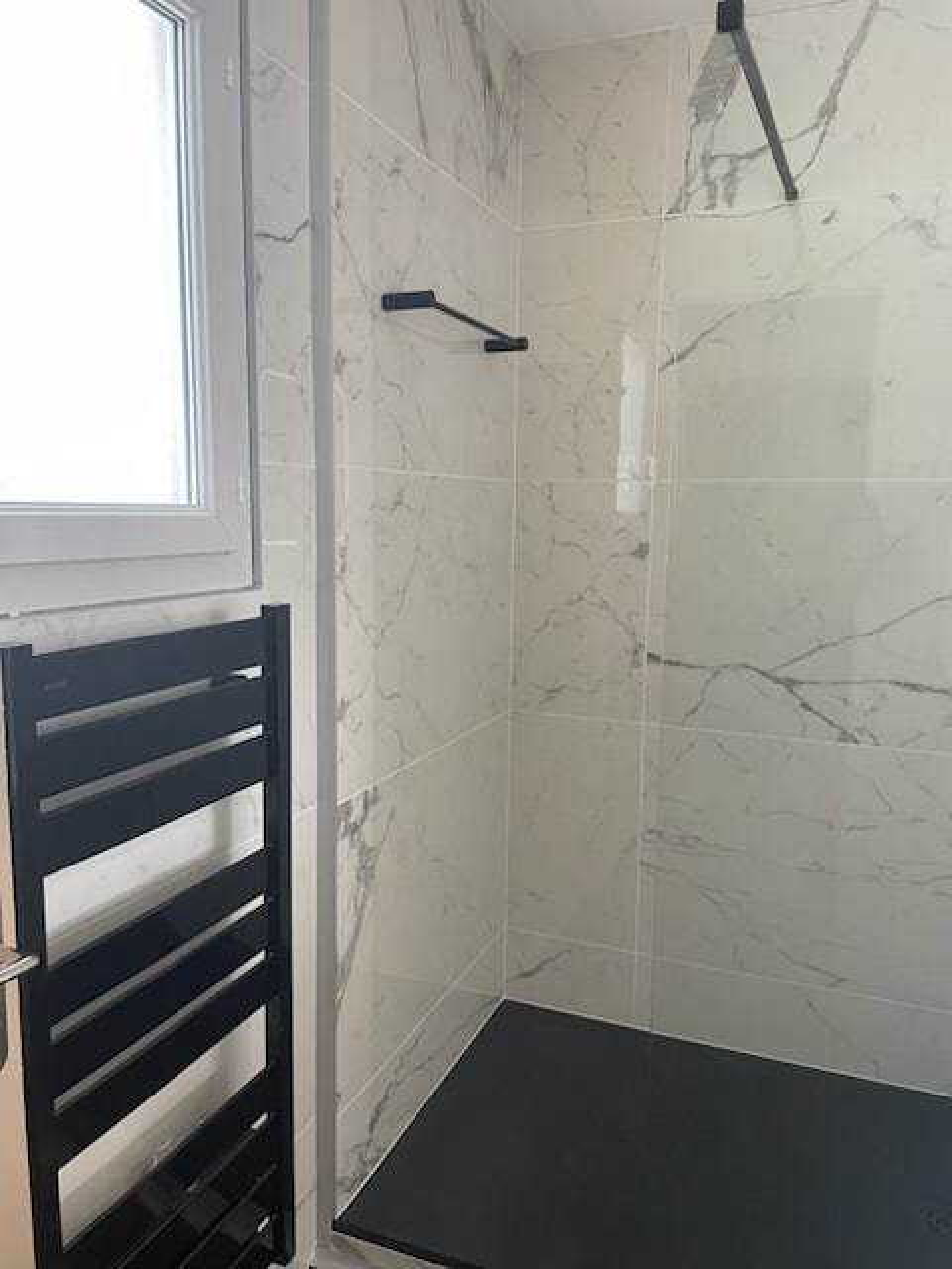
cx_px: 476
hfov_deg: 53.1
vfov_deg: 67.3
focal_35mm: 26
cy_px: 634
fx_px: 953
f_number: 1.6
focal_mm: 4.2
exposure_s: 1/92
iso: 125
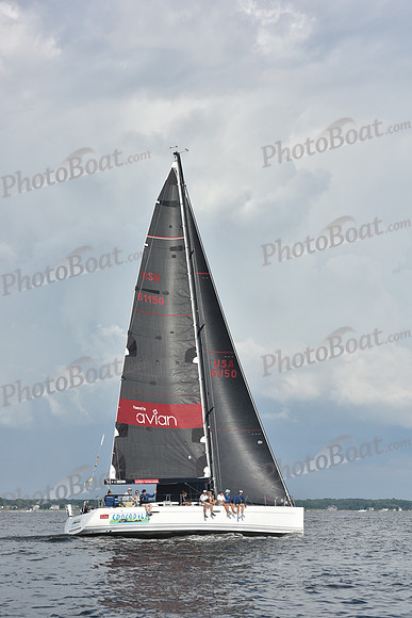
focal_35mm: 92
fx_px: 1578
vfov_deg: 22.1
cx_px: 206
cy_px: 309
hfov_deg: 14.9
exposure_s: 1/1250
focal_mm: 92
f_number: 9
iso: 250
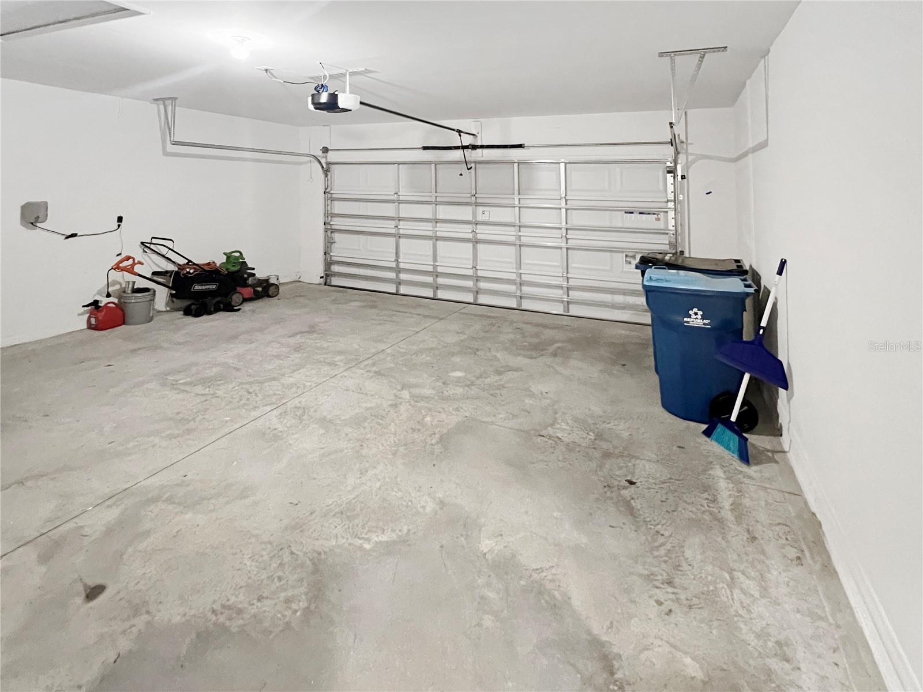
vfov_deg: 89.9
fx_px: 347
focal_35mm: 13
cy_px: 346
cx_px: 462
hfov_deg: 106.2
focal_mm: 1.57
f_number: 1.8
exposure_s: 1/30
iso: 1600
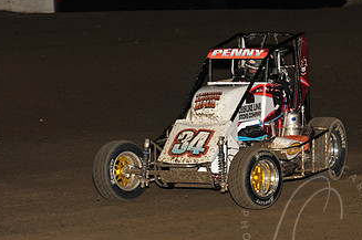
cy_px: 118
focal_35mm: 213
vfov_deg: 6.4
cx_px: 307
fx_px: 2139
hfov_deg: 9.6
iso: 800
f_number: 6.3
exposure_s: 1/320
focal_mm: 120
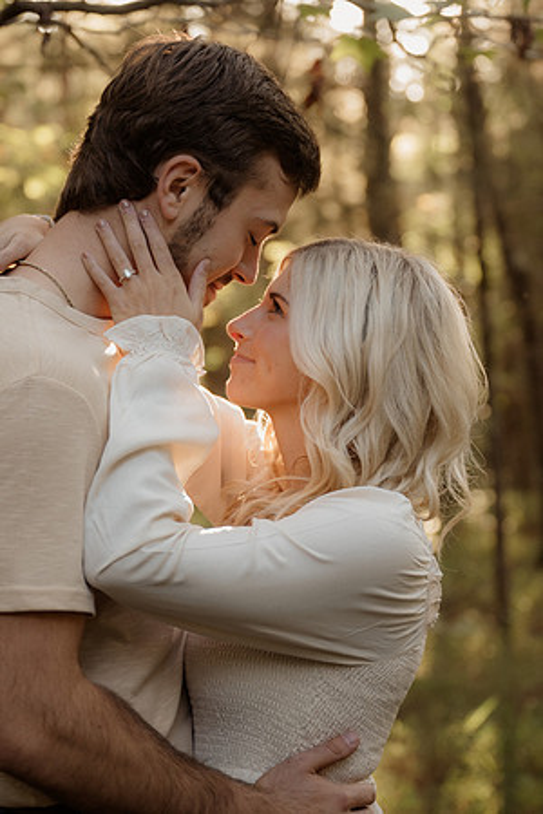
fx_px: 1991
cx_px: 272
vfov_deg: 23.1
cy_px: 407
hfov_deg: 15.5
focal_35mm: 88
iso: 500
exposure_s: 1/100
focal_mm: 59
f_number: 2.8
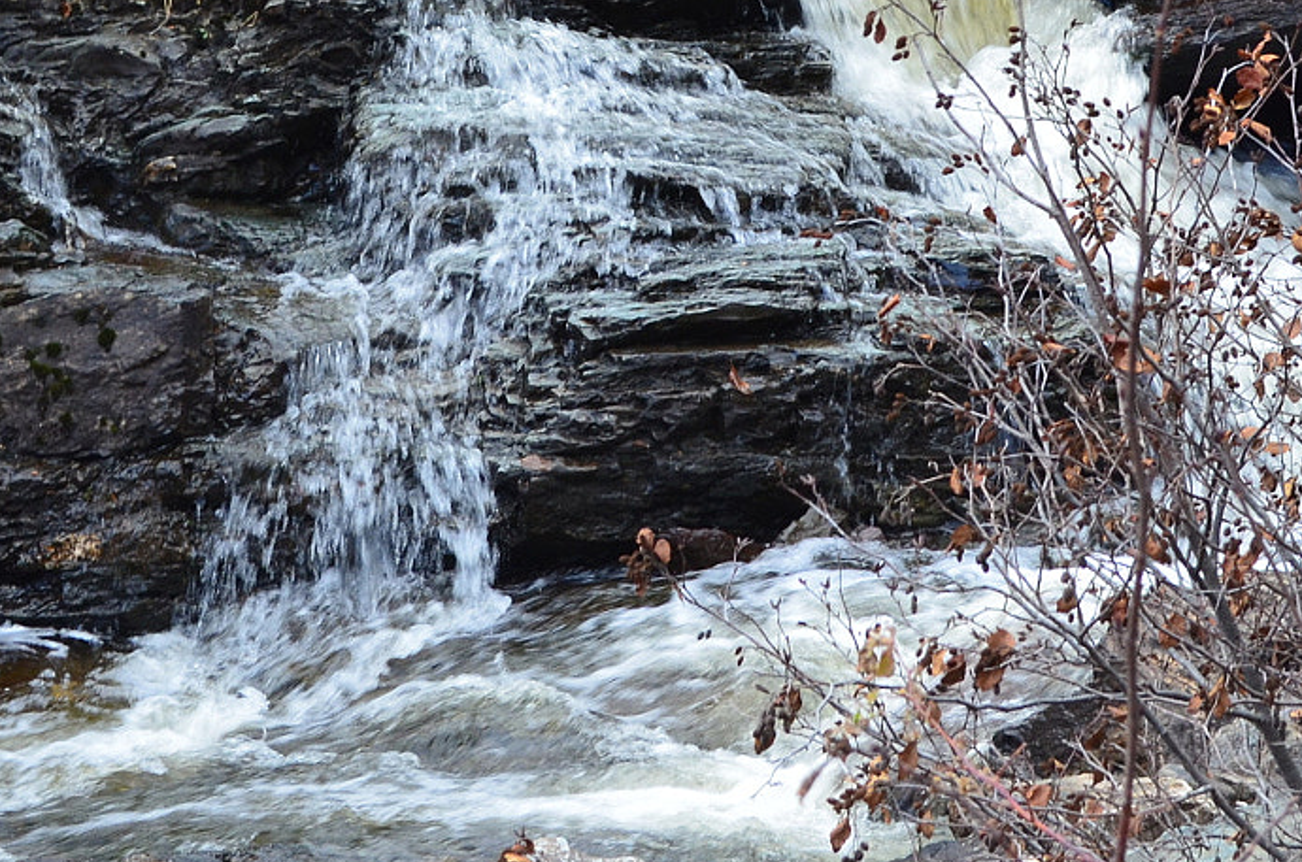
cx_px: 708
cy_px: 61
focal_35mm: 153
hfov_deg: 13.4
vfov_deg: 8.9
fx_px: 5522
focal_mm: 44
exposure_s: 1/60
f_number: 8
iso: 500
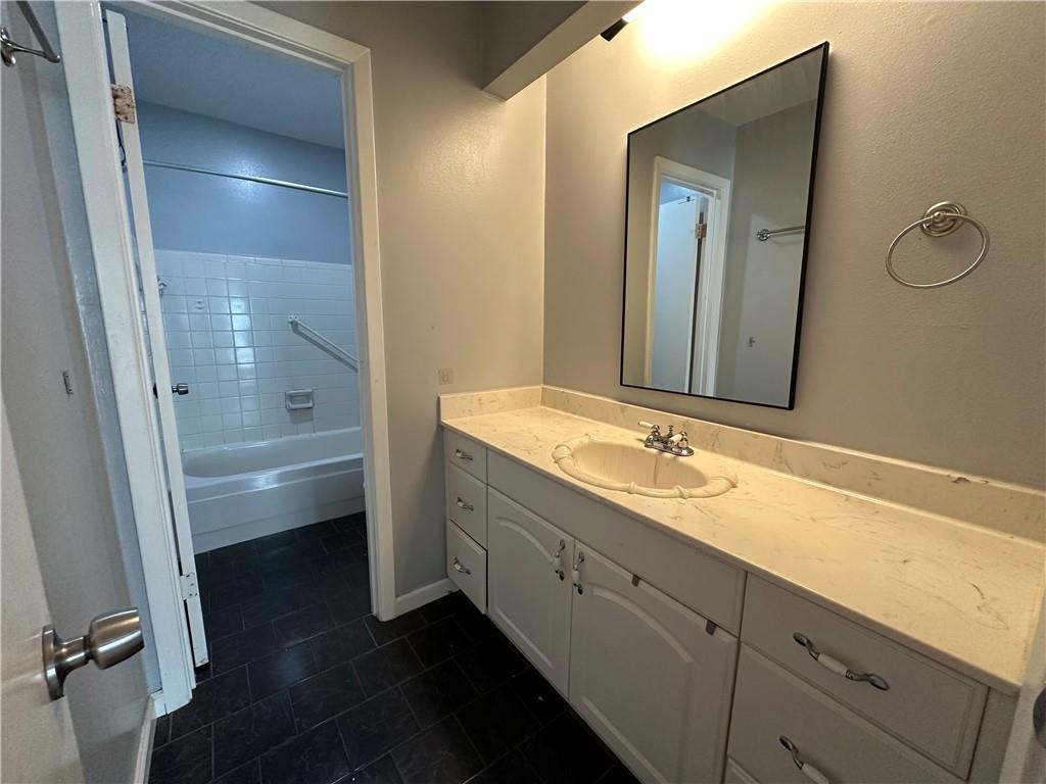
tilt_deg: -9.8
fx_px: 423
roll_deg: -1.0
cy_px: 392
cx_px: 523
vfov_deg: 85.7
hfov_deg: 102.1
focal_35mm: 14
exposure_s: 1/120
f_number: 2.2
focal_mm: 2.22
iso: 250
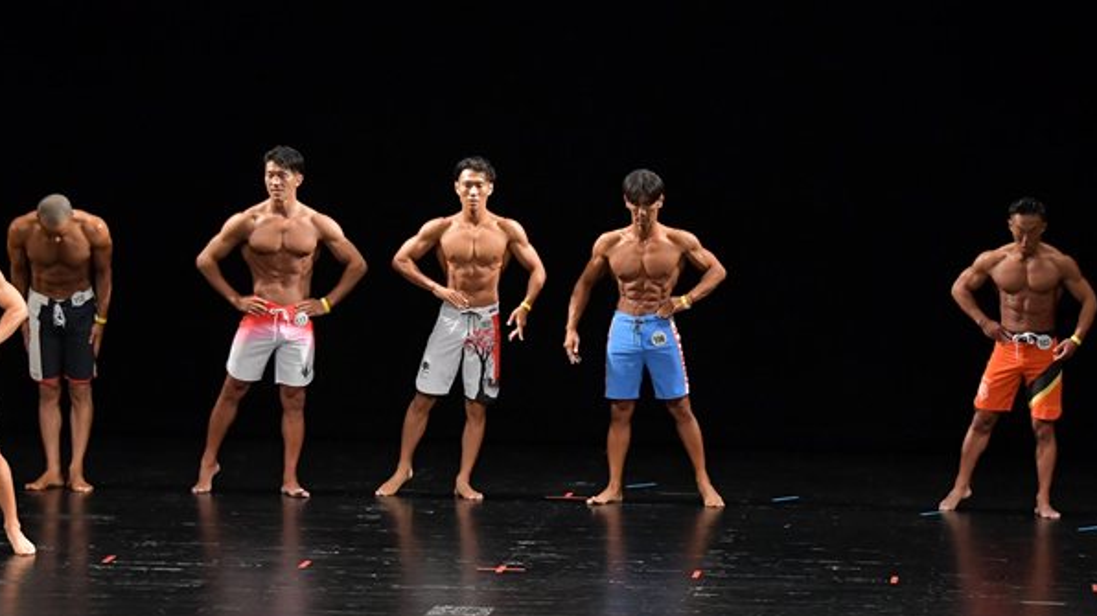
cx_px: 614
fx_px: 5031
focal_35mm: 173
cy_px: 294
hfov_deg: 12.4
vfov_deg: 7.0
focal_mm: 85
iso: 3200
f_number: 5.6
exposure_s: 1/400
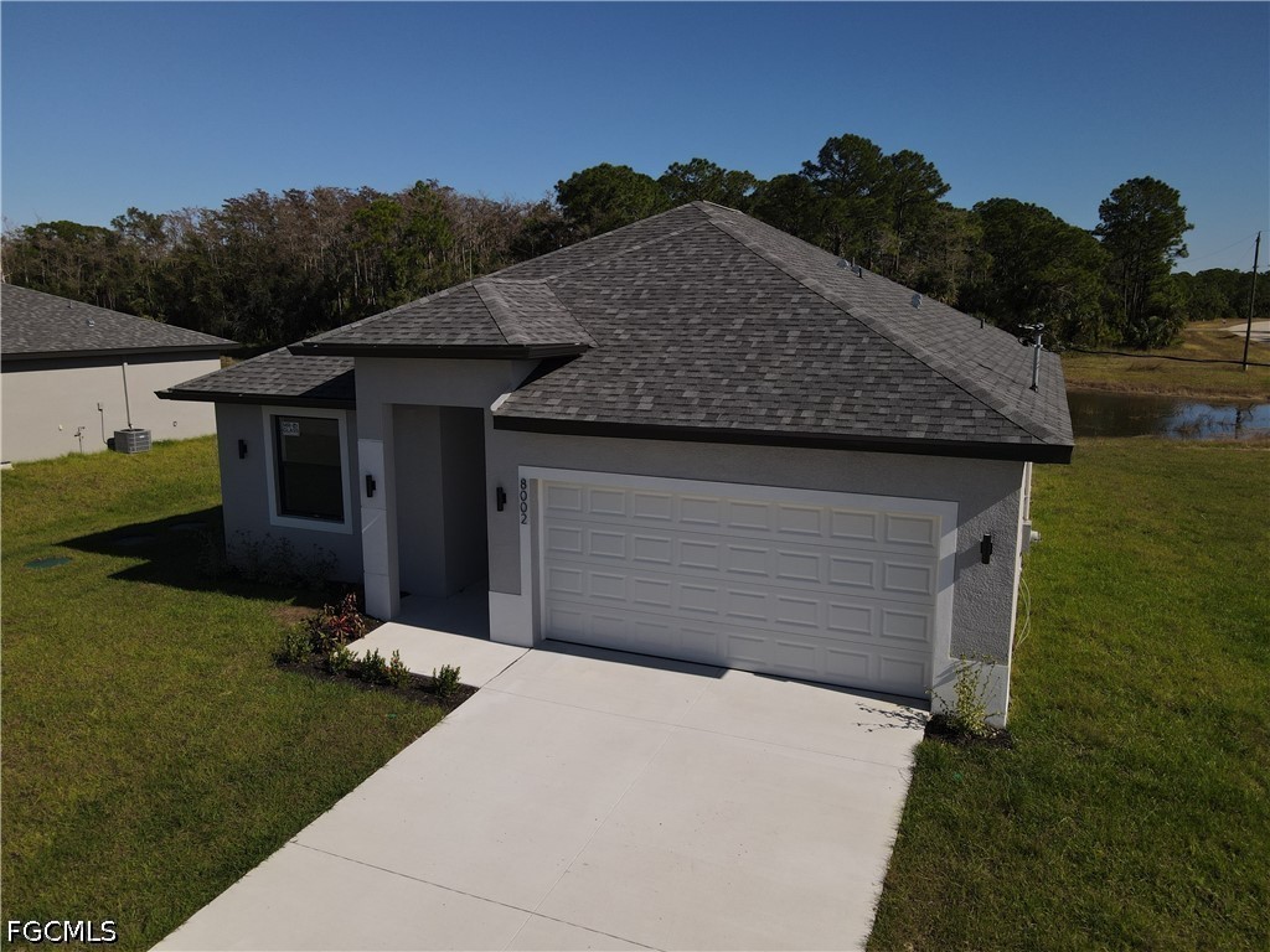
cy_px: 476
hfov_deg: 71.6
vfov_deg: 56.8
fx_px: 881
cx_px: 635
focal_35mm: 24
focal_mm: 4.5
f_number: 2.8
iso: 100
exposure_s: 1/100
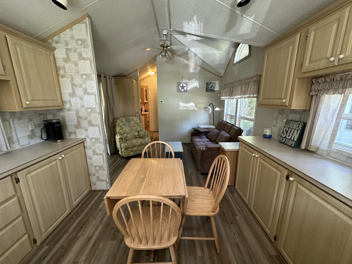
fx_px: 142
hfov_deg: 102.1
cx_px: 176
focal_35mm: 14
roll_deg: +1.2
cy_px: 132
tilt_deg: -13.0
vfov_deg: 85.7
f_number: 2.2
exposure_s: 1/60
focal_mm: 2.22
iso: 320
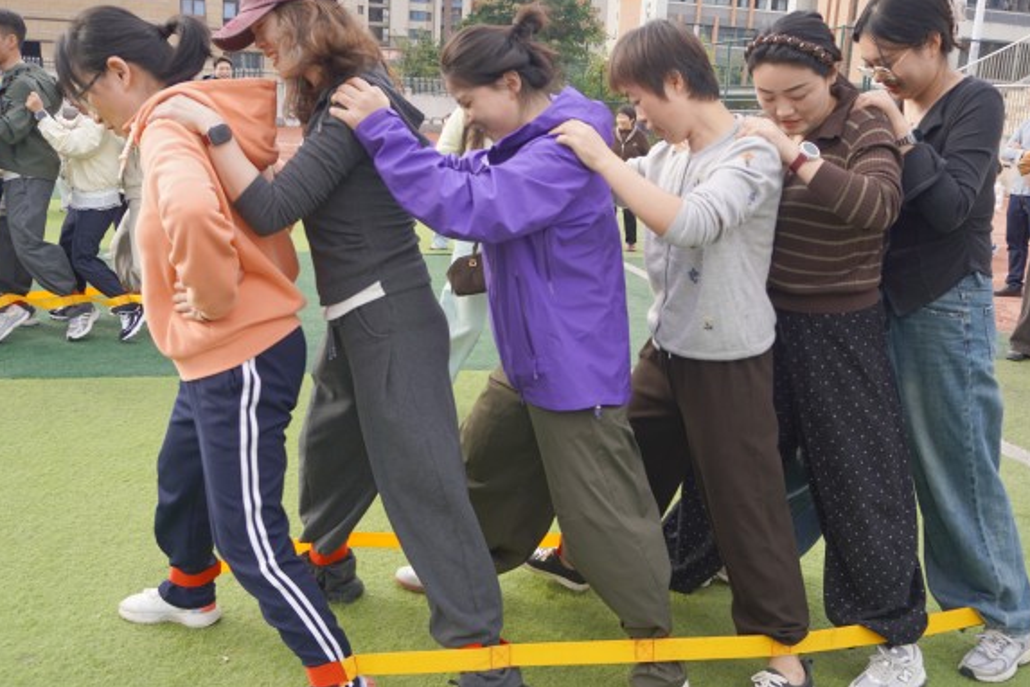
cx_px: 500
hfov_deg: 57.2
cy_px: 348
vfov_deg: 40.0
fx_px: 944
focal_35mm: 33
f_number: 4
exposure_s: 1/250
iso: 100
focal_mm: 18
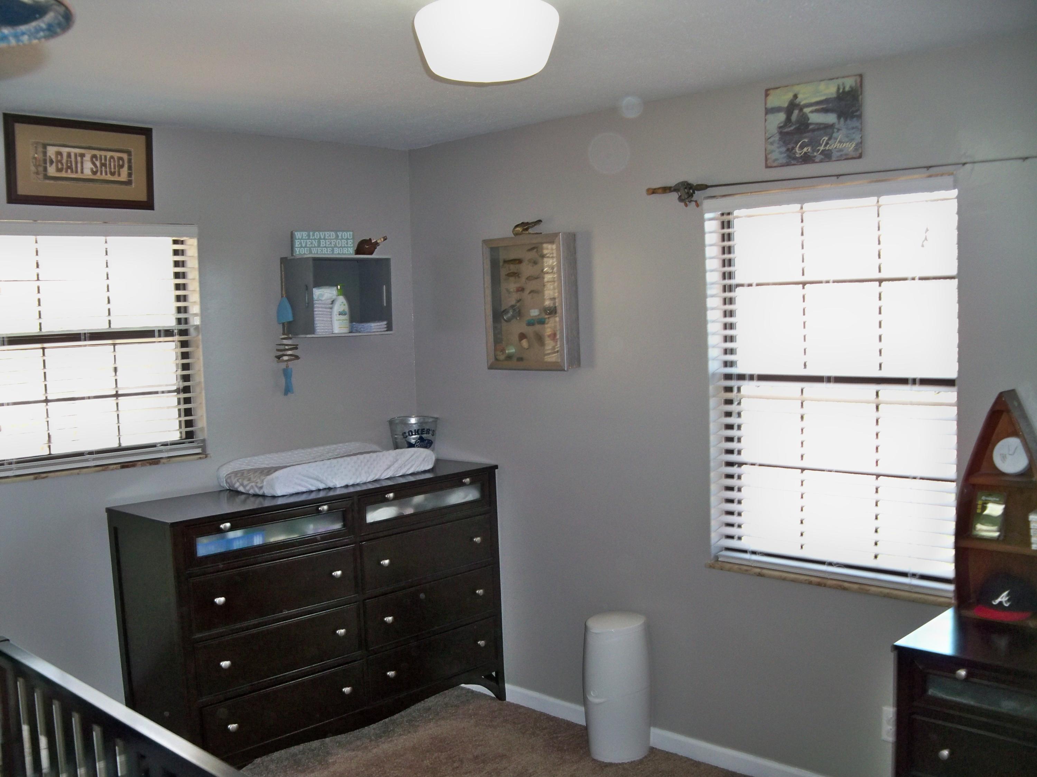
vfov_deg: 40.7
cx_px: 518
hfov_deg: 52.6
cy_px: 388
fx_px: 1049
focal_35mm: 35
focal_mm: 6.2
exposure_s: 1/30
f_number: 3.5
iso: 200
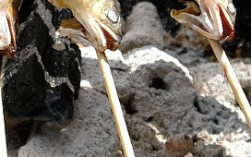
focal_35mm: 383
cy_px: -99
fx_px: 2620
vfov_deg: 3.4
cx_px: -66
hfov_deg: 5.5
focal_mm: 42.5
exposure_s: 1/420
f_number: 5.6
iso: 250
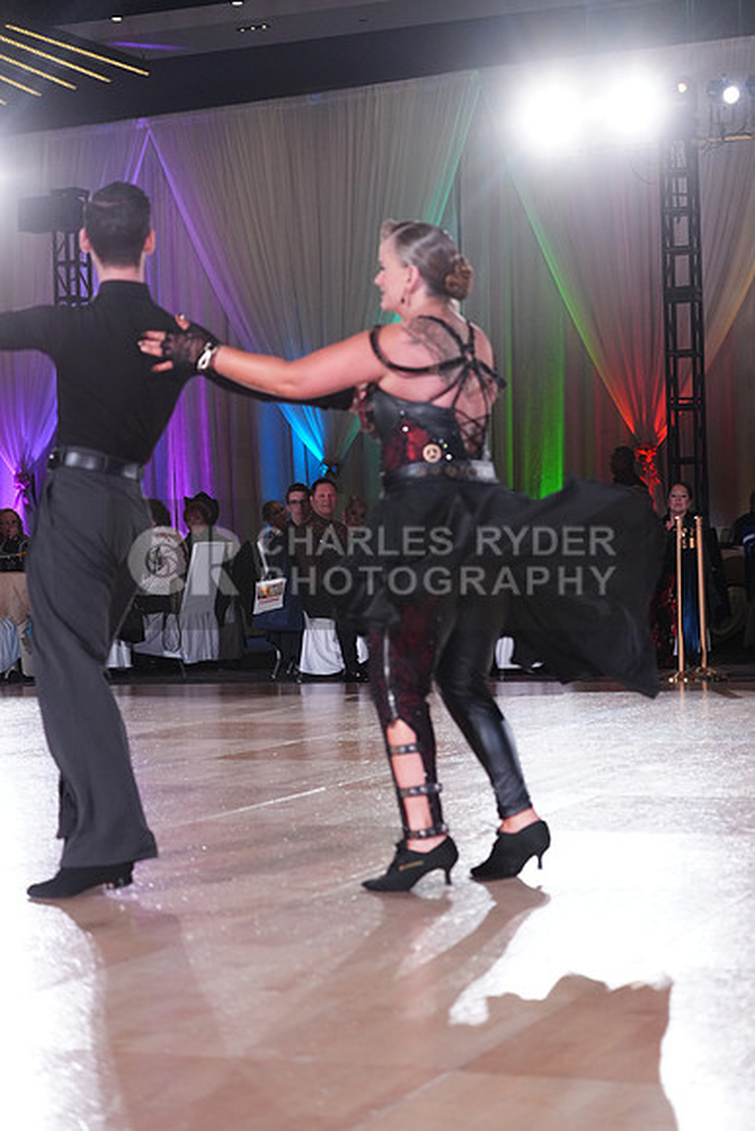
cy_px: 566
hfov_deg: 19.5
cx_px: 378
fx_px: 2201
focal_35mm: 70
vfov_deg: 28.8
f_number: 4
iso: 2500
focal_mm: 70
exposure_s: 1/400
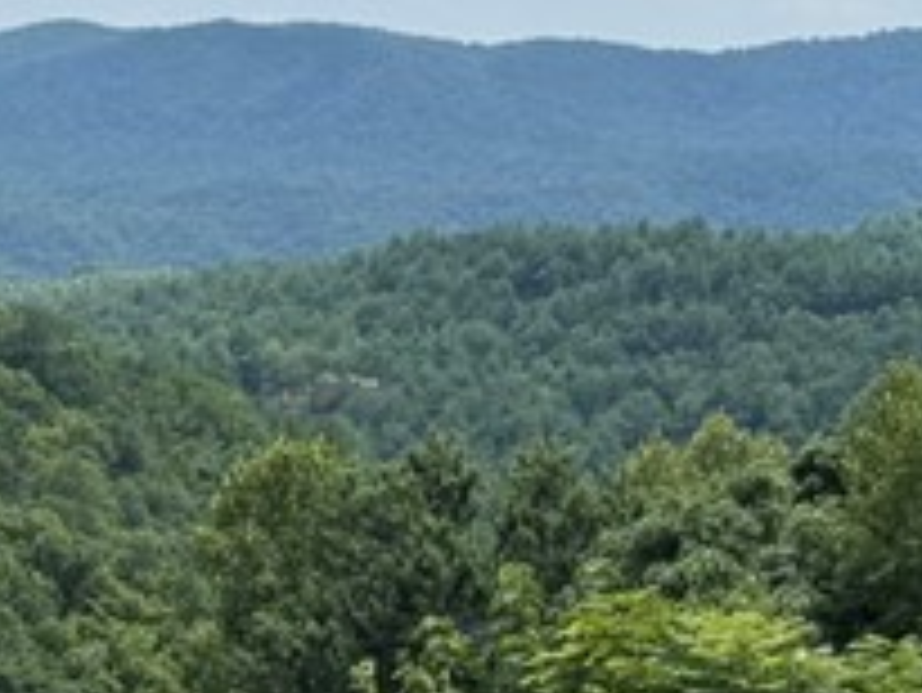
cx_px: -1156
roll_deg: -1.0
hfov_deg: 13.1
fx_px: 3198
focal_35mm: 120
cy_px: 171
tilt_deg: -2.5
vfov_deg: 12.3
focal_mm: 6.76
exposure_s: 1/4405
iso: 80
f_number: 1.78
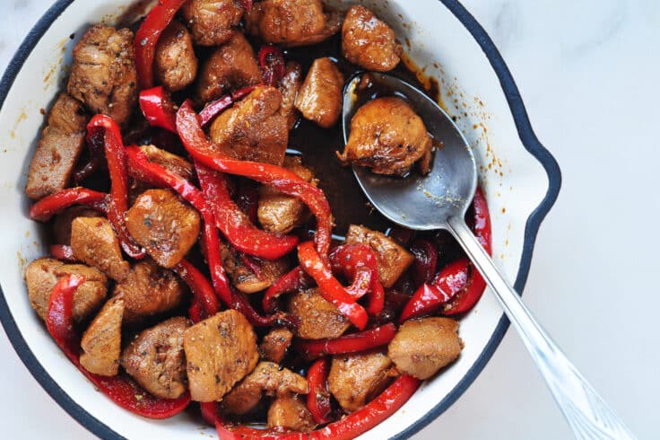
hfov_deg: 27.0
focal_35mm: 75
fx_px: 1374
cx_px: 330
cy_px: 220
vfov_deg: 18.2
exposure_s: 1/80
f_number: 4
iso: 500
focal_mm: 50
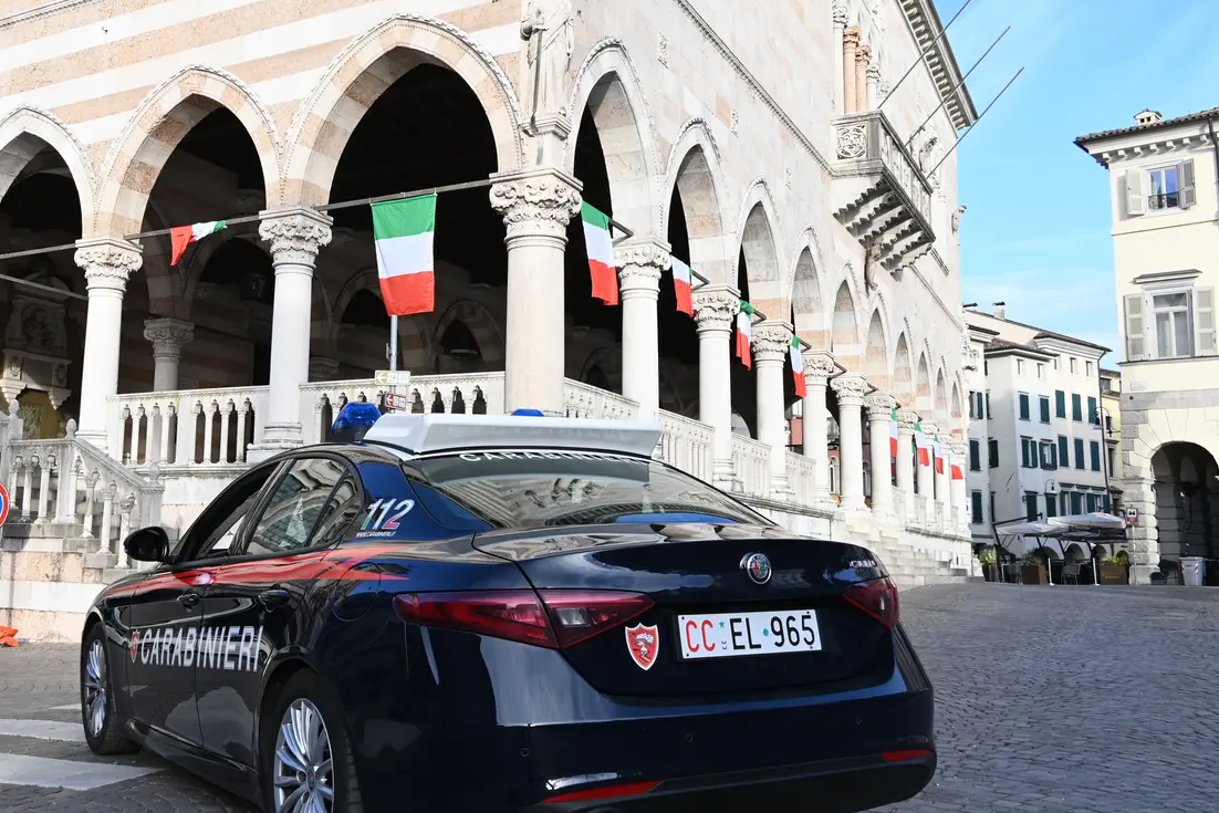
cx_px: 428
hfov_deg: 52.3
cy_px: 361
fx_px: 1219
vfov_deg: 36.8
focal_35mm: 36
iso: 320
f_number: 7.1
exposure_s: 1/320
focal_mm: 18
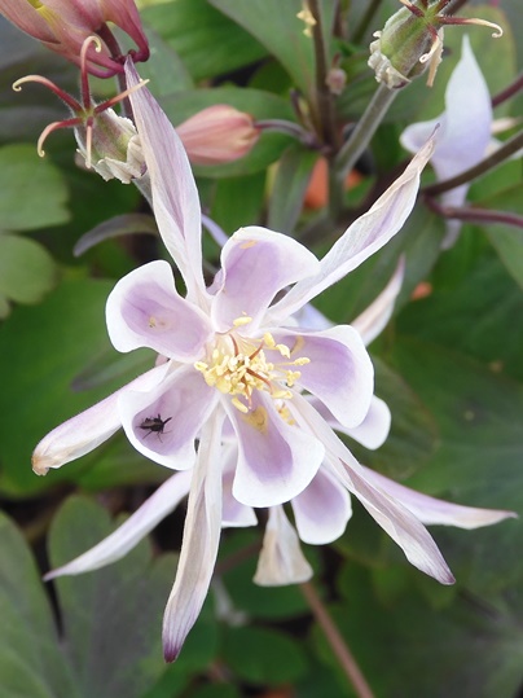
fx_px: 1149
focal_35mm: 57
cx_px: 262
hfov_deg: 25.6
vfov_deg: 33.8
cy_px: 349
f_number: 4.5
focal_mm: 10.2
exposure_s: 1/160
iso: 100
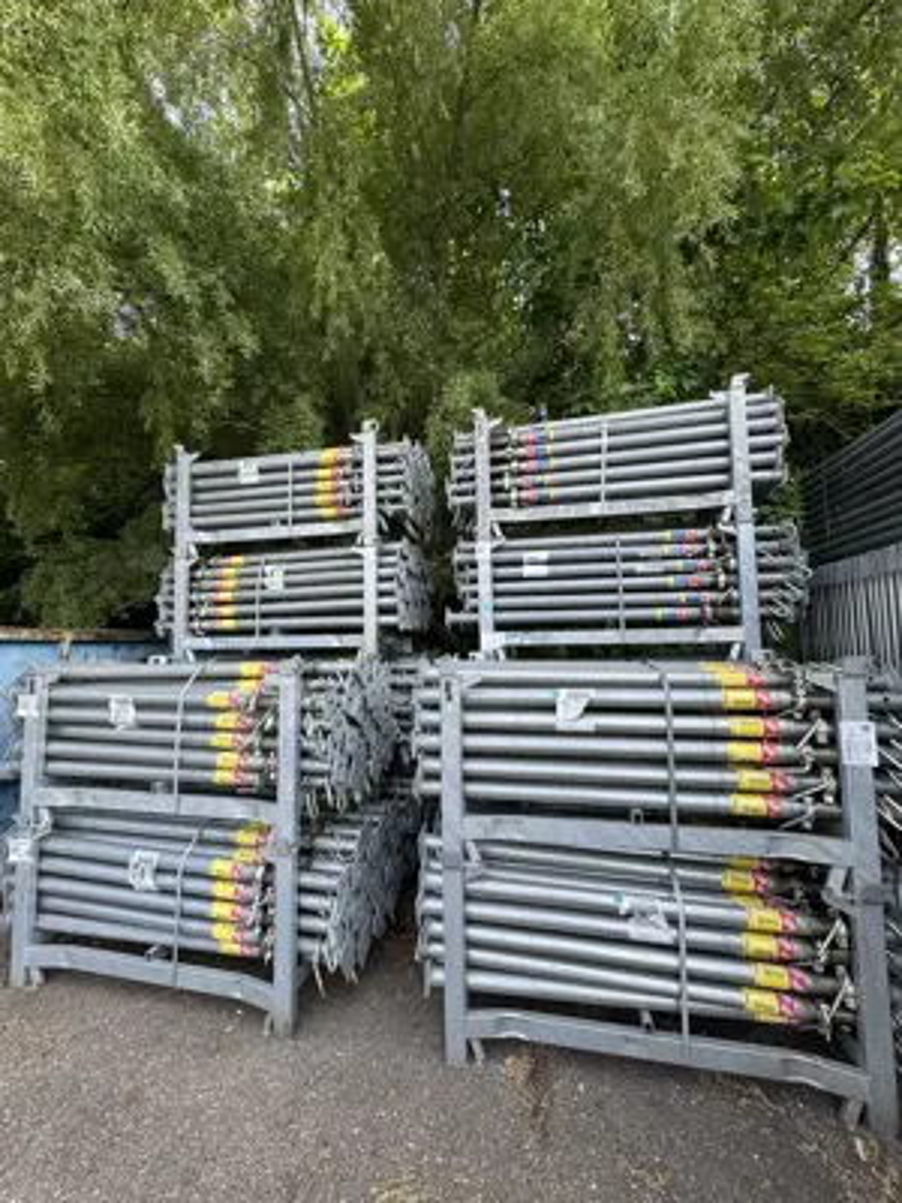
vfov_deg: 102.1
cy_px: 602
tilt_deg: +7.2
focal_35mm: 14
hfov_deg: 85.7
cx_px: 451
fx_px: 486
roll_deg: +0.8
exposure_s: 1/381
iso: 40
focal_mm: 2.22
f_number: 2.2
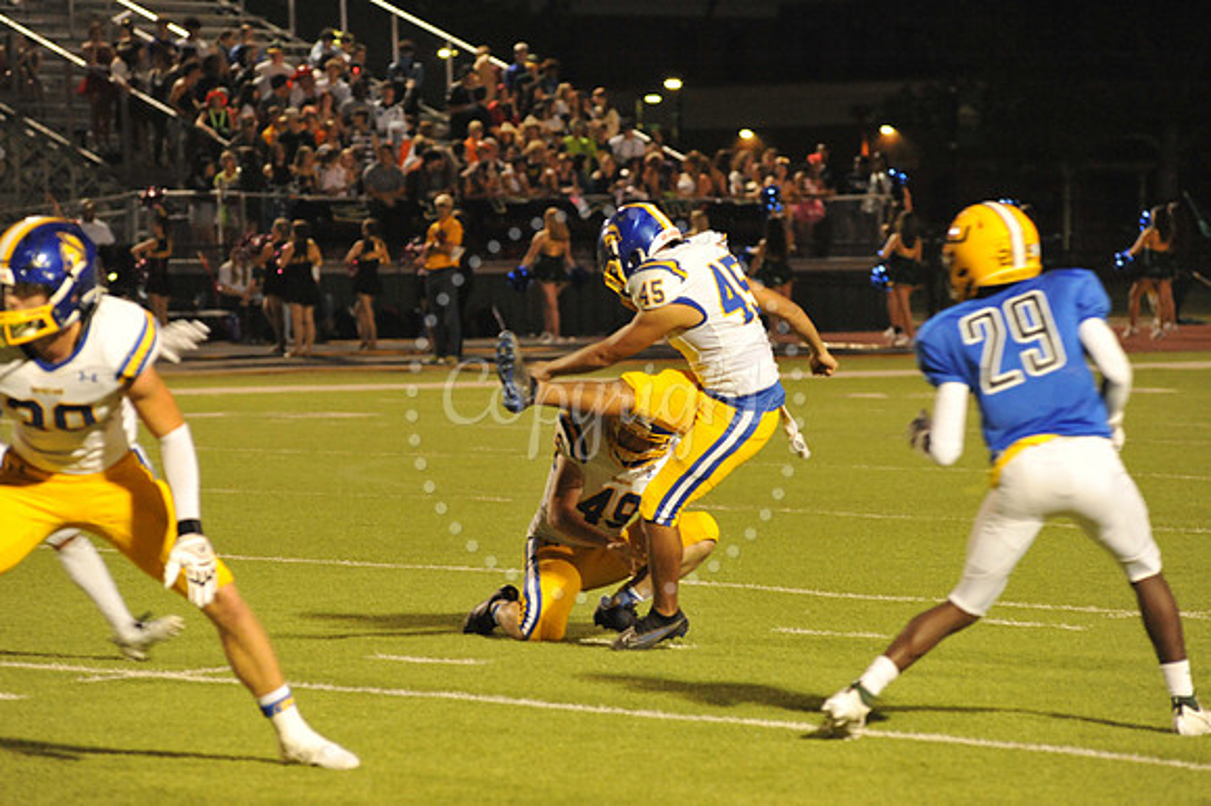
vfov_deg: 6.9
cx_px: 606
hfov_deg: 10.3
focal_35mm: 200
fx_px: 6724
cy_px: 403
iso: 5000
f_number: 5.6
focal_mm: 200
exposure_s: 1/200
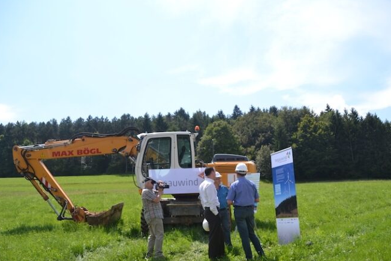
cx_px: 204
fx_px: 1151
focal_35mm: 106
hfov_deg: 19.3
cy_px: 142
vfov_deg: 12.9
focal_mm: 60
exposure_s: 1/800
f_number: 7.1
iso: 200
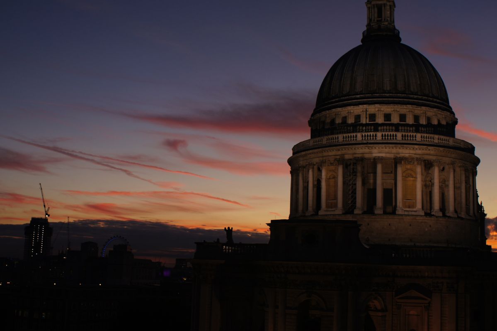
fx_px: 579
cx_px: 248
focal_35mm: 42
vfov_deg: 31.8
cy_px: 166
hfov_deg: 46.4
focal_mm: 28
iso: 100
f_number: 5.6
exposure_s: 1/5
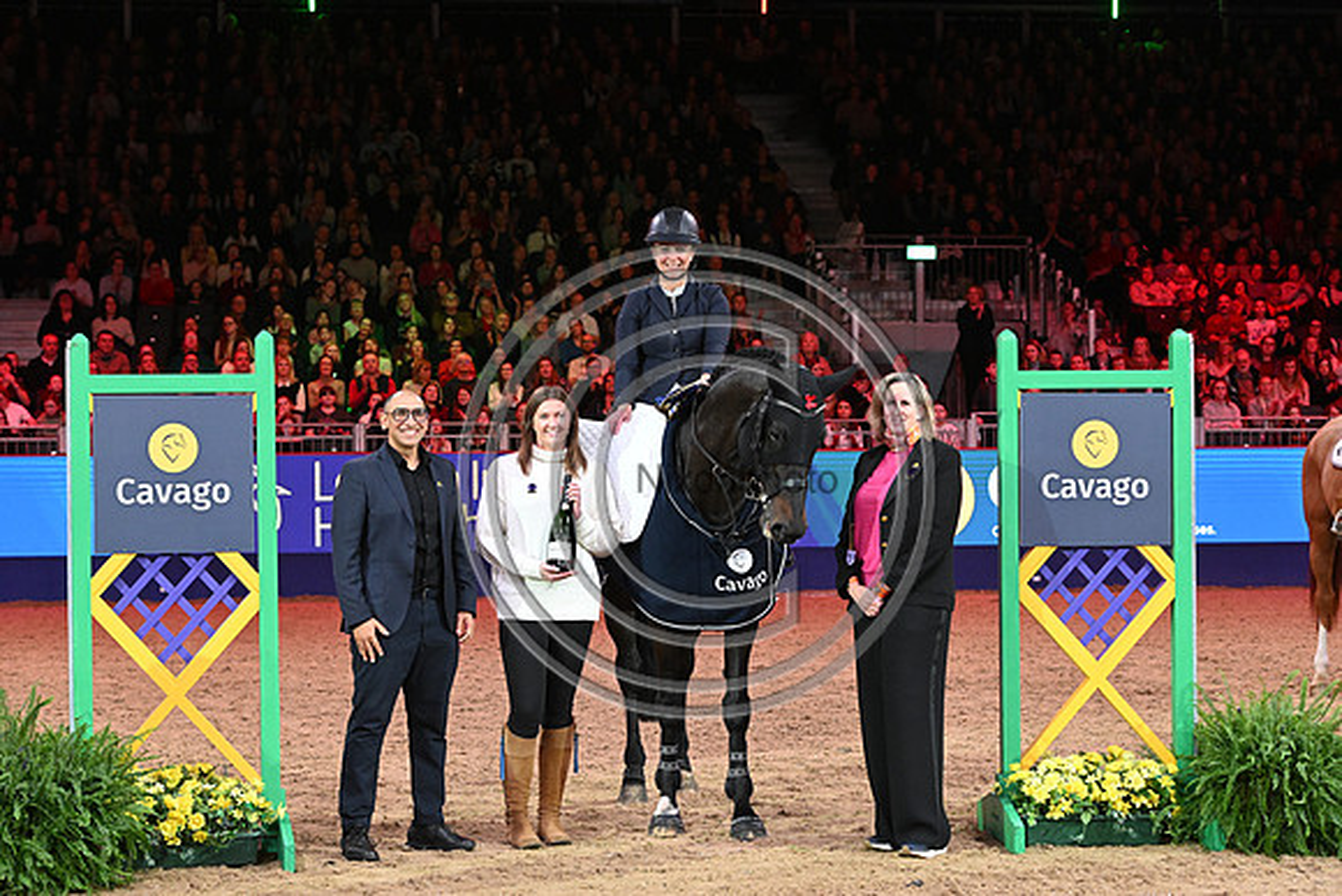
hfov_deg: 23.9
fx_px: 3169
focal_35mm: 85
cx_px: 671
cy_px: 448
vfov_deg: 16.1
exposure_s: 1/500
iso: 6400
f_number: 5.6
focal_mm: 85
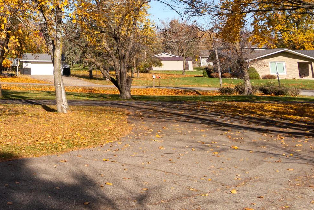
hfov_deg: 19.9
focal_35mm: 92
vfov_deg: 14.5
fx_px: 803
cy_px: -21
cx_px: -123
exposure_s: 1/1250
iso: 320
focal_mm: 30
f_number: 8
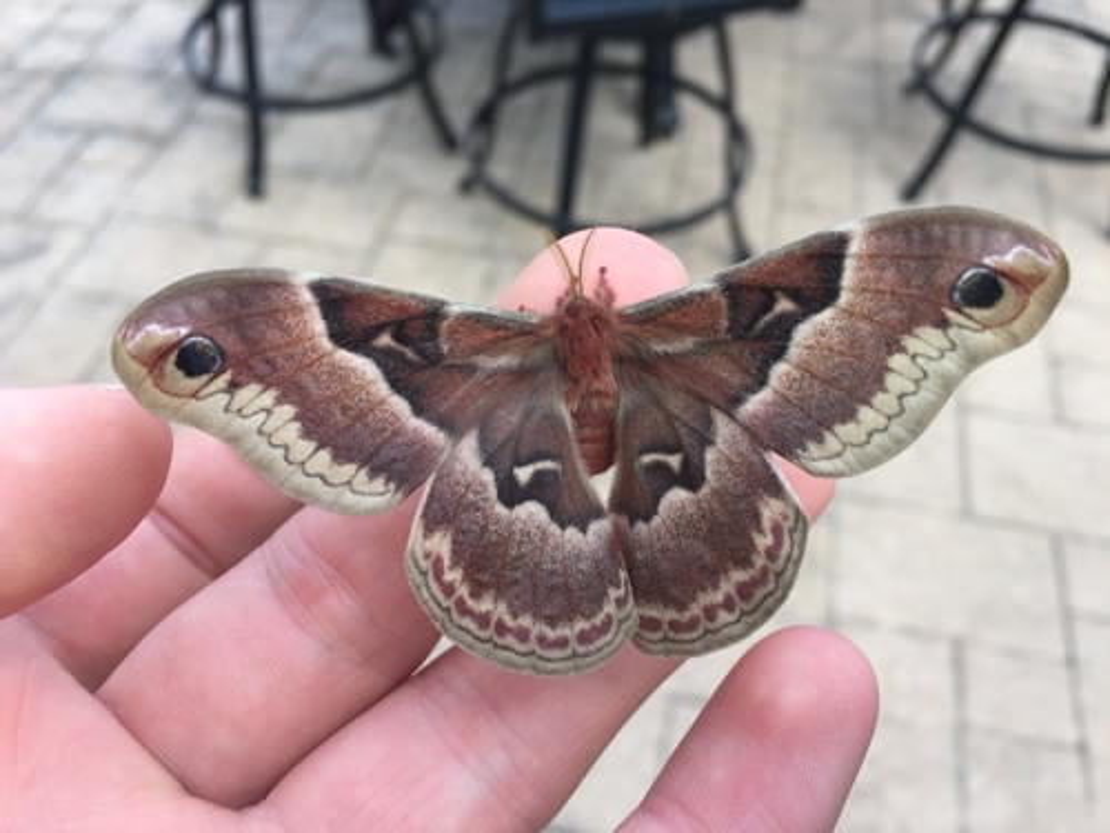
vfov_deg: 48.2
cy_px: 416
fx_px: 930
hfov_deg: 61.7
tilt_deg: -51.1
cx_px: 555
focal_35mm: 29
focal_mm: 4.15
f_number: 2.2
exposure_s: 1/416
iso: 32
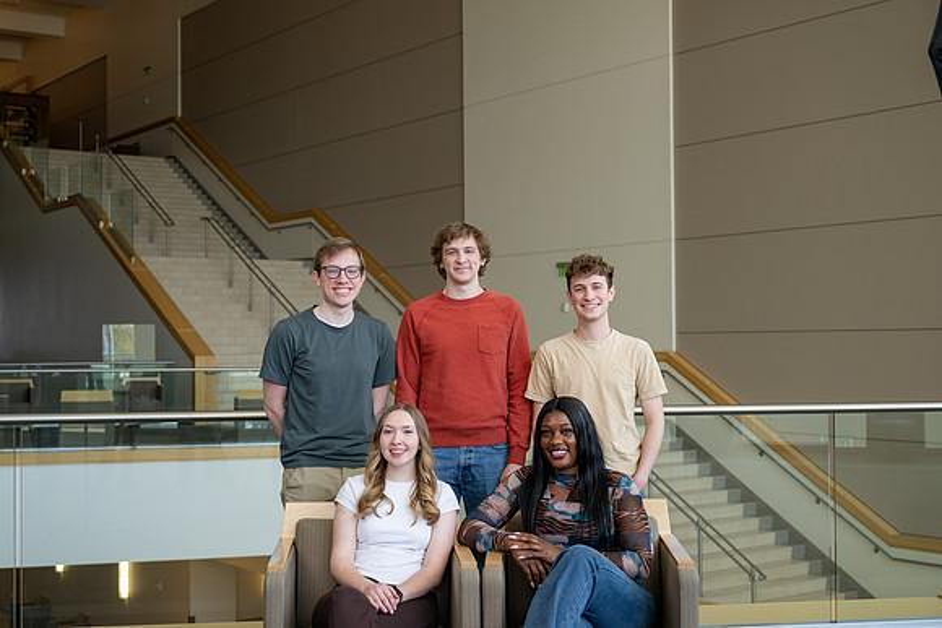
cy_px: 314
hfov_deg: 40.3
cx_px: 471
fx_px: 1282
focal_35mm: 49
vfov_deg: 27.5
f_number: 4
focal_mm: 49
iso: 250
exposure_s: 1/200
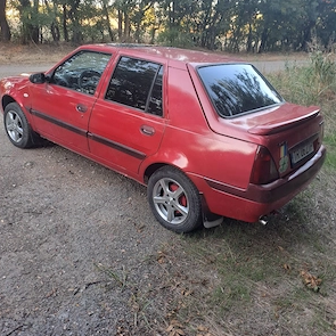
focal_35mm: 30
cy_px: 142
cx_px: 170
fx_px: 329
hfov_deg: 54.0
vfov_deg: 53.8
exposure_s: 1/50
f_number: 1.8
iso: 32
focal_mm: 4.65
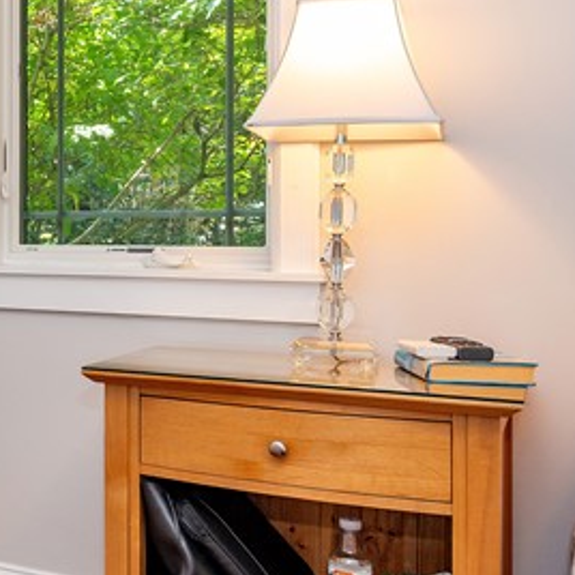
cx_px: -270
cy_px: 221
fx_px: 1034
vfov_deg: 31.0
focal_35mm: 55
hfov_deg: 24.6
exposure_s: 1/8
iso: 320
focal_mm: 16
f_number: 6.3
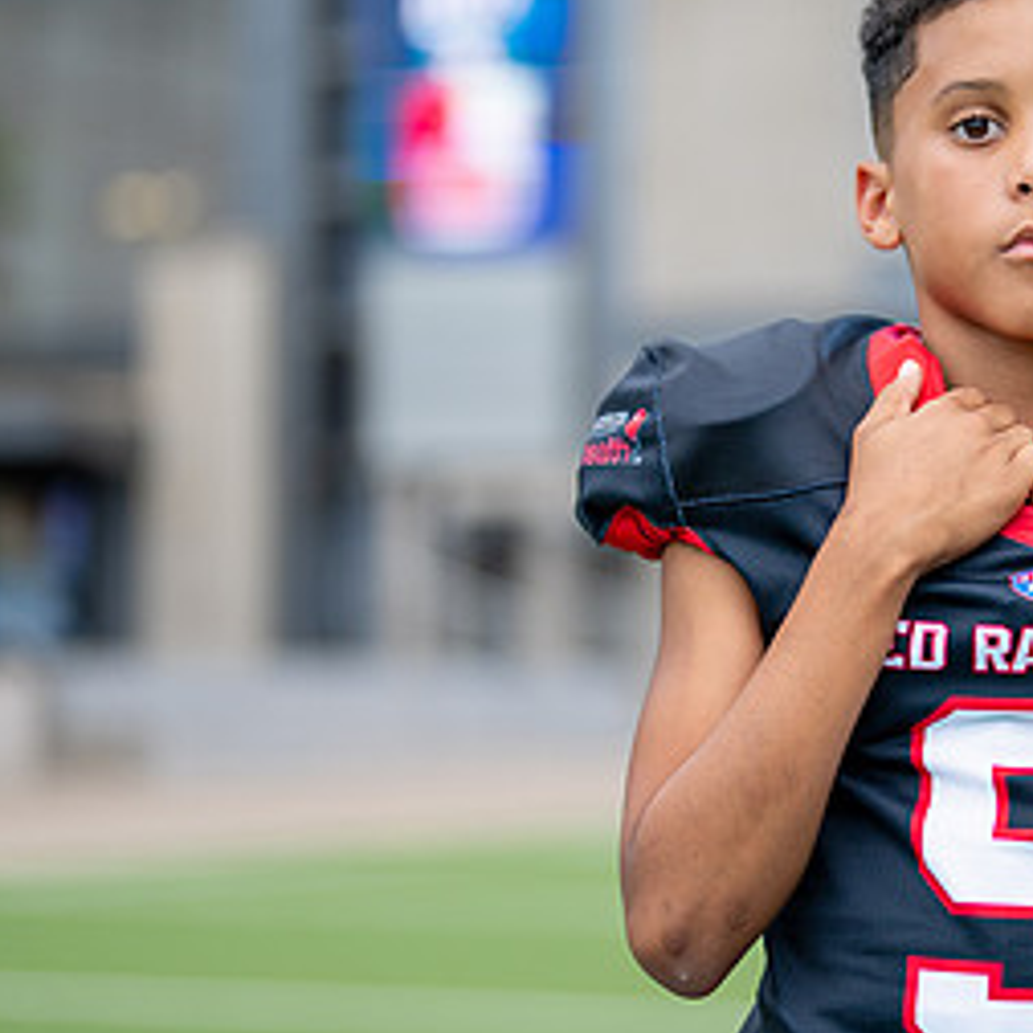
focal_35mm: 135
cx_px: 1082
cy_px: 453
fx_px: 4558
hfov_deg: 12.7
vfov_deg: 12.9
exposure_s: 1/1600
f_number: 1.2
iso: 100
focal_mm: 50
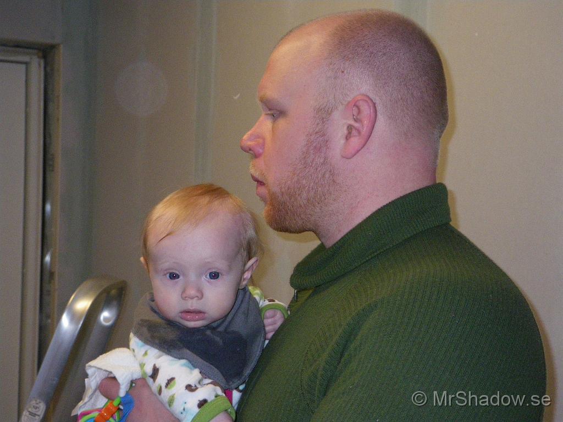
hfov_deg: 31.2
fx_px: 1008
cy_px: 211
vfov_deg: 23.7
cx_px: 282
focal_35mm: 62
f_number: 4.6
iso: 400
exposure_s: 1/80
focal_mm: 11.1
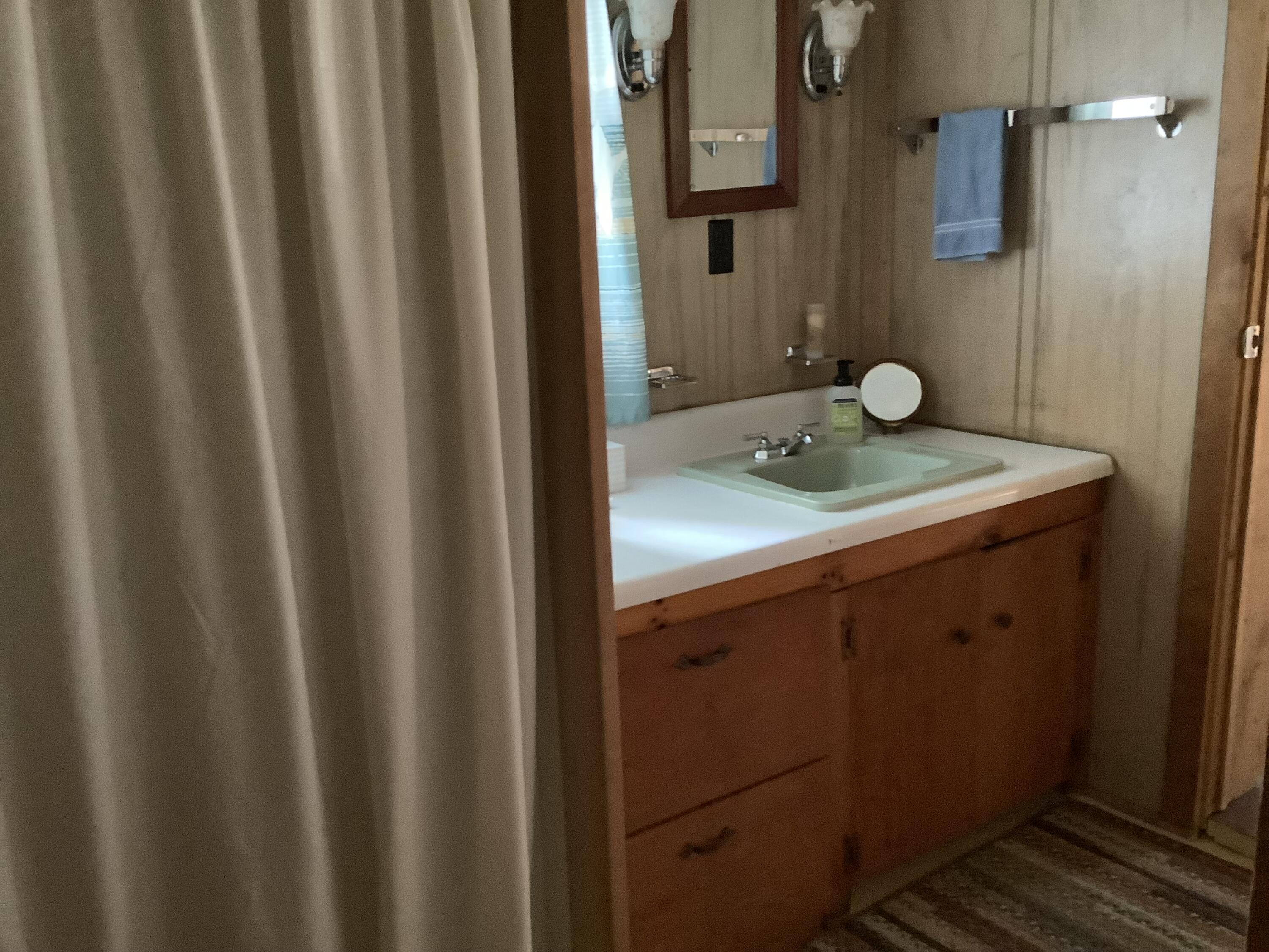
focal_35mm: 31
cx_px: 634
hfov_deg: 58.4
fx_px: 1136
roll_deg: +1.4
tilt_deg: -14.4
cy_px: 476
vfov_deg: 45.4
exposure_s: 1/17
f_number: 2.4
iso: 640
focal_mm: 3.3
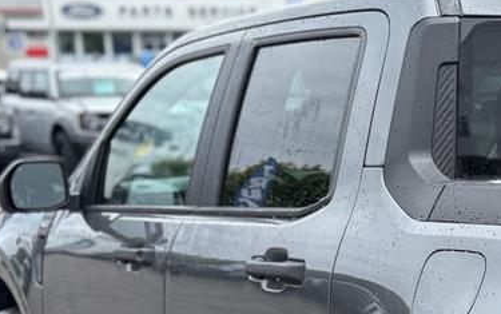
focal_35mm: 94
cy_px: 325
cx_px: 732
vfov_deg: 13.7
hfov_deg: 19.5
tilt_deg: -9.9
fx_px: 1284
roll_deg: +1.1
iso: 64
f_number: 1.6
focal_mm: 5.96
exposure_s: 1/1667
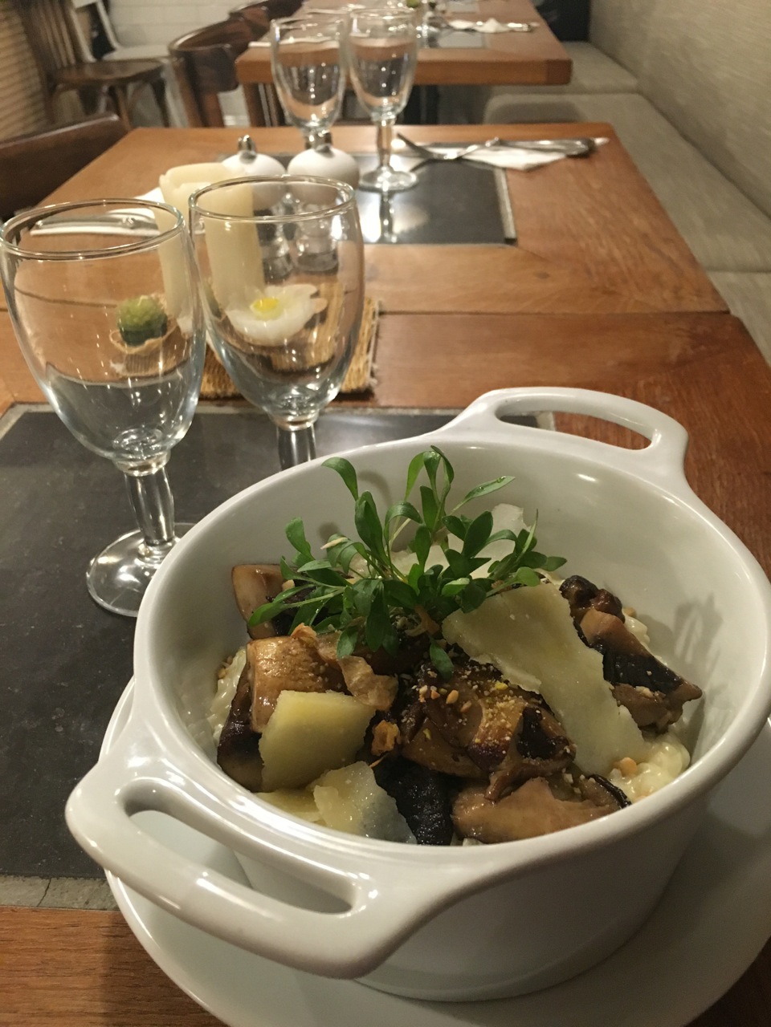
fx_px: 861
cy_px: 514
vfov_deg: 61.7
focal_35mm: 29
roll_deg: +0.2
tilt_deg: -35.1
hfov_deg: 48.2
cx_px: 386
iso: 200
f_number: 2.2
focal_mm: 4.15
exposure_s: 1/25
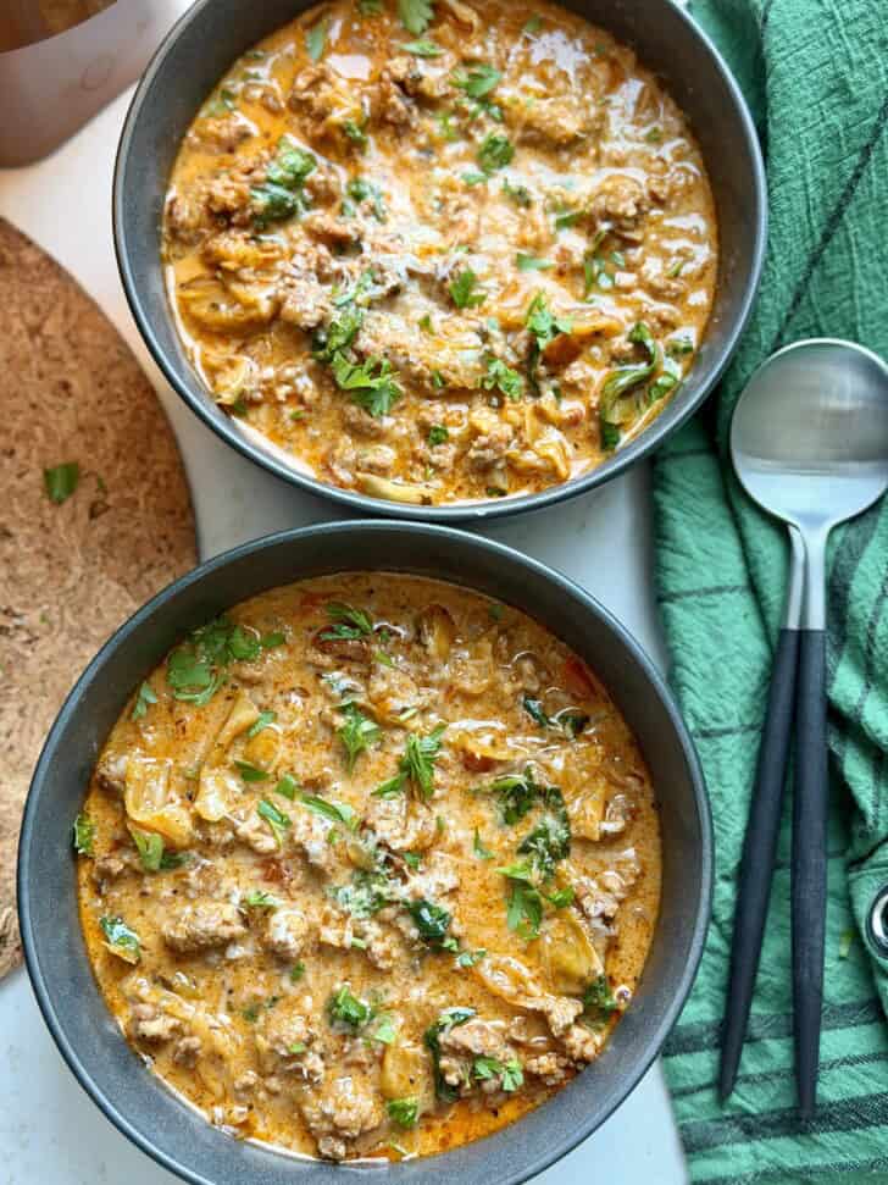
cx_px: 444
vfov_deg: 39.7
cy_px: 592
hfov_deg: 30.3
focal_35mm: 48
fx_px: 1642
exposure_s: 1/121
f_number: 1.8
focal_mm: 6.8
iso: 80
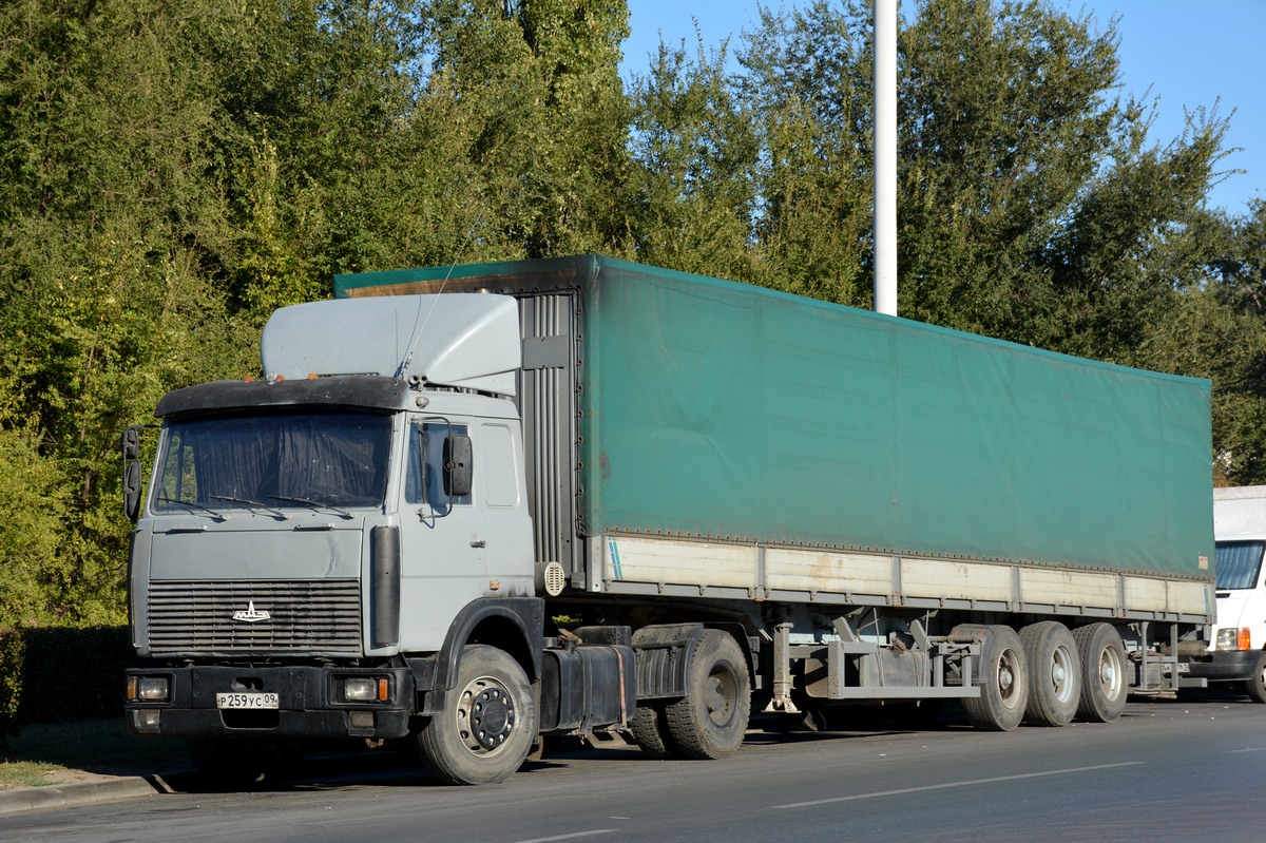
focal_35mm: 93
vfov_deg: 14.7
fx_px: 3269
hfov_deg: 21.9
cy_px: 422
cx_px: 633
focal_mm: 62
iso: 140
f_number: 8
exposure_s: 1/250
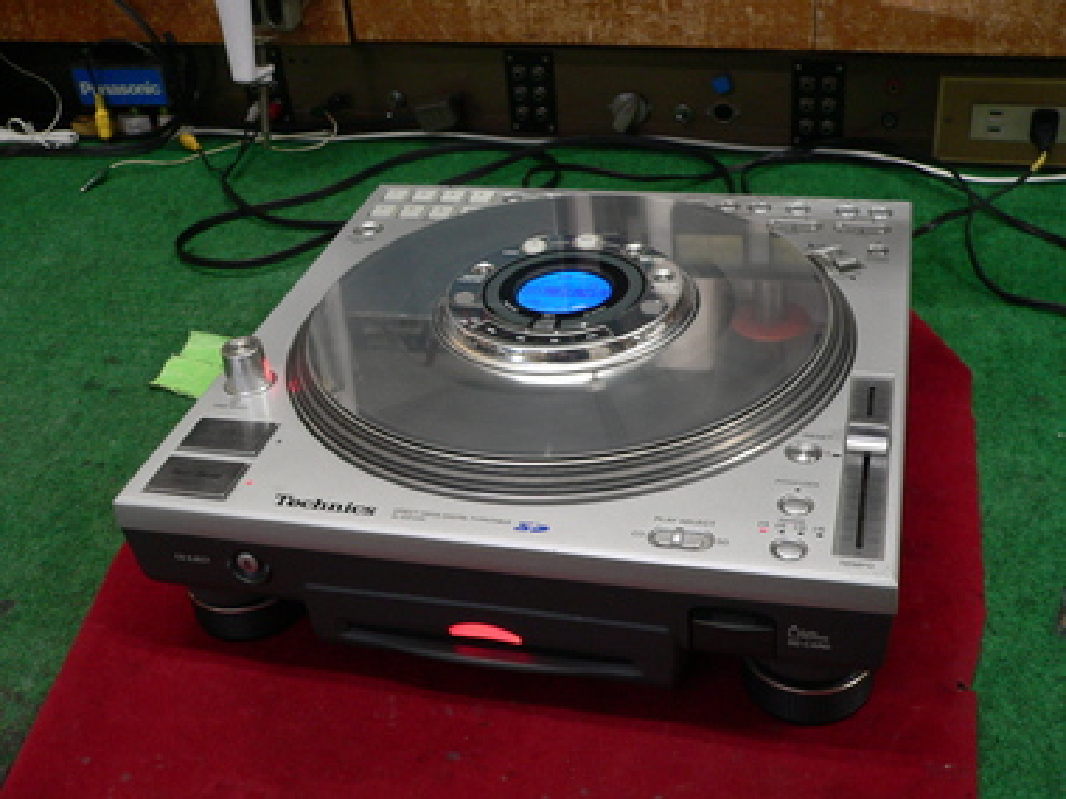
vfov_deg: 36.0
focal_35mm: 40
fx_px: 1232
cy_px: 400
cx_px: 533
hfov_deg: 46.8
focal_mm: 6.7
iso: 200
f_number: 2.8
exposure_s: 1/30
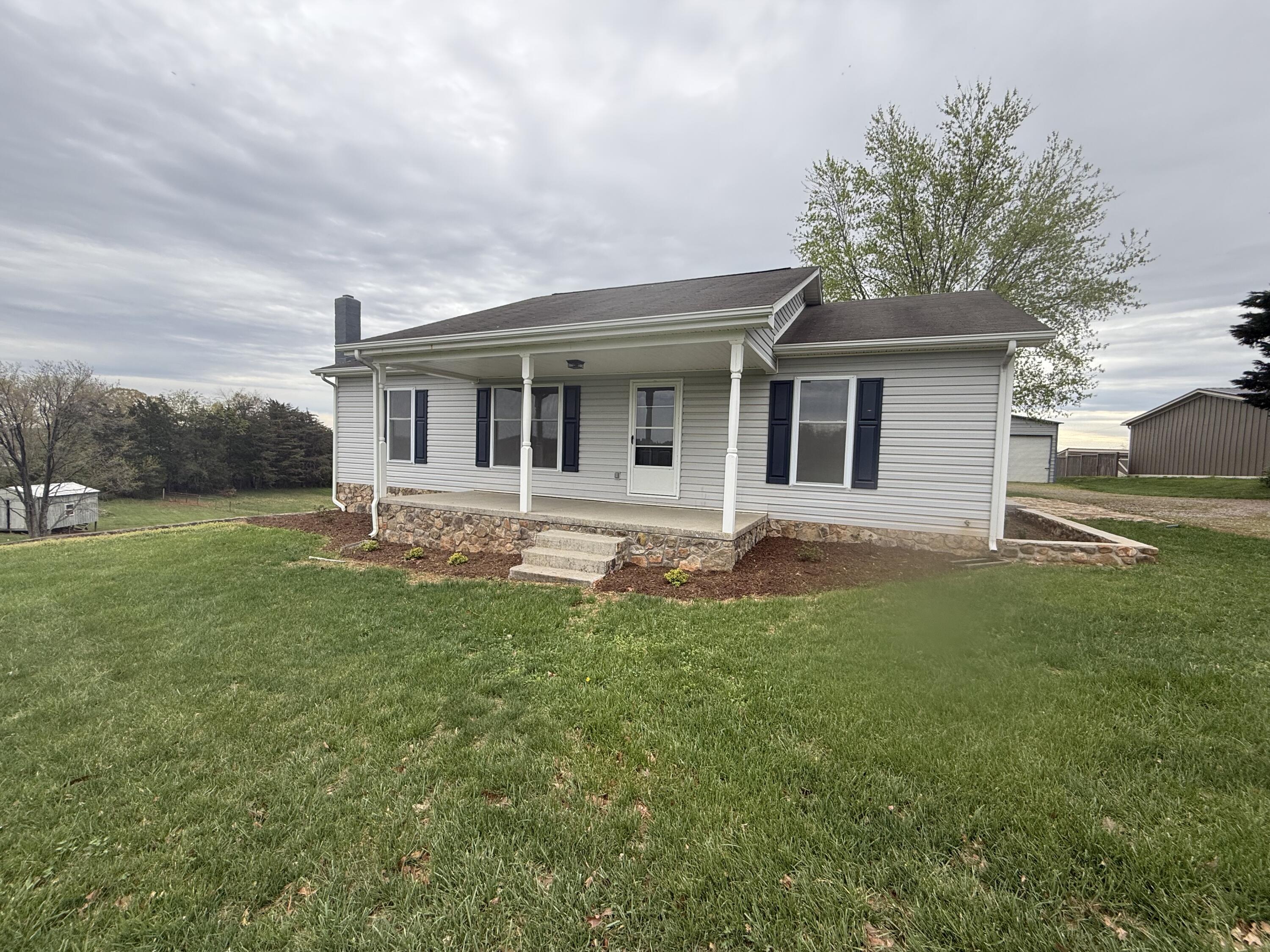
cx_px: 635
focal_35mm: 14
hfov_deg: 102.1
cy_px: 476
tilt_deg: -3.7
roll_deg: -3.1
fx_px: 514
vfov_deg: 85.7
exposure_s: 1/280
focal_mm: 2.22
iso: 50
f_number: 2.2
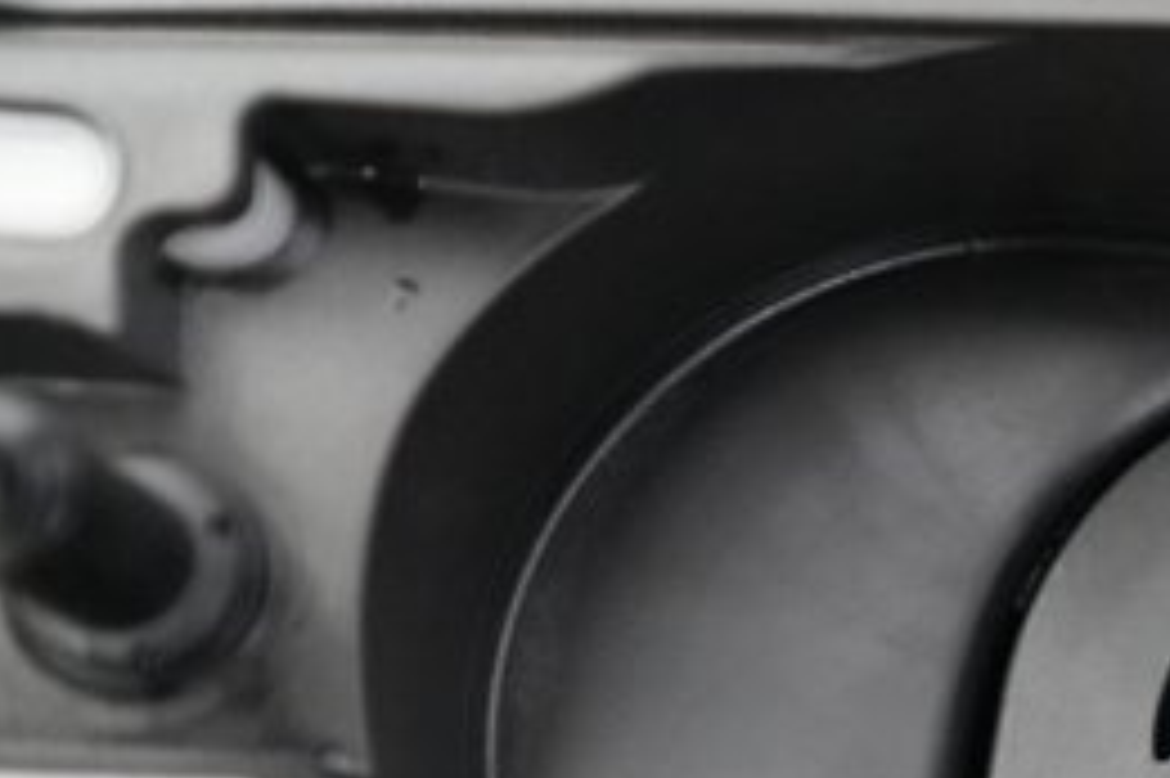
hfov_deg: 27.4
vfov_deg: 19.9
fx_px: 2079
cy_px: 931
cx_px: 1426
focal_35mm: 64
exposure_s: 1/60
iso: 8000
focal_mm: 26
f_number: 2.8
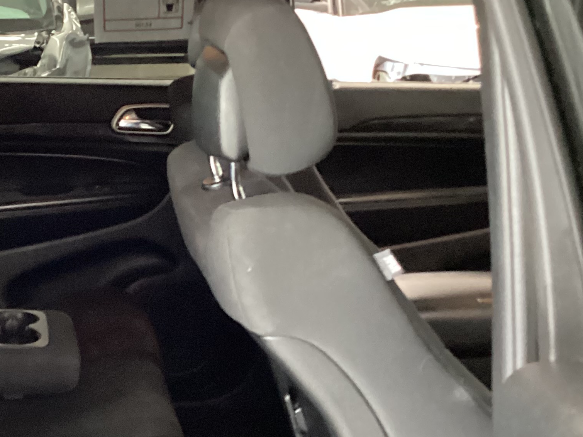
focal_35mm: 67
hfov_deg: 28.4
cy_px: 289
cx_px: 128
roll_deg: +1.4
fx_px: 1129
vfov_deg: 21.9
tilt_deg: -20.1
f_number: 2.4
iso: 640
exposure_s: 1/20
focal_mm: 3.3
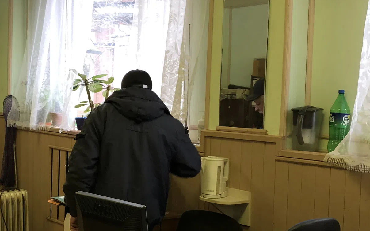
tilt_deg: -3.9
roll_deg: -2.1
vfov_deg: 22.0
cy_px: 134
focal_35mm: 59
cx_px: 105
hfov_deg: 34.0
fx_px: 595
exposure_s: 1/17
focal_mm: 4
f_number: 1.8
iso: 40
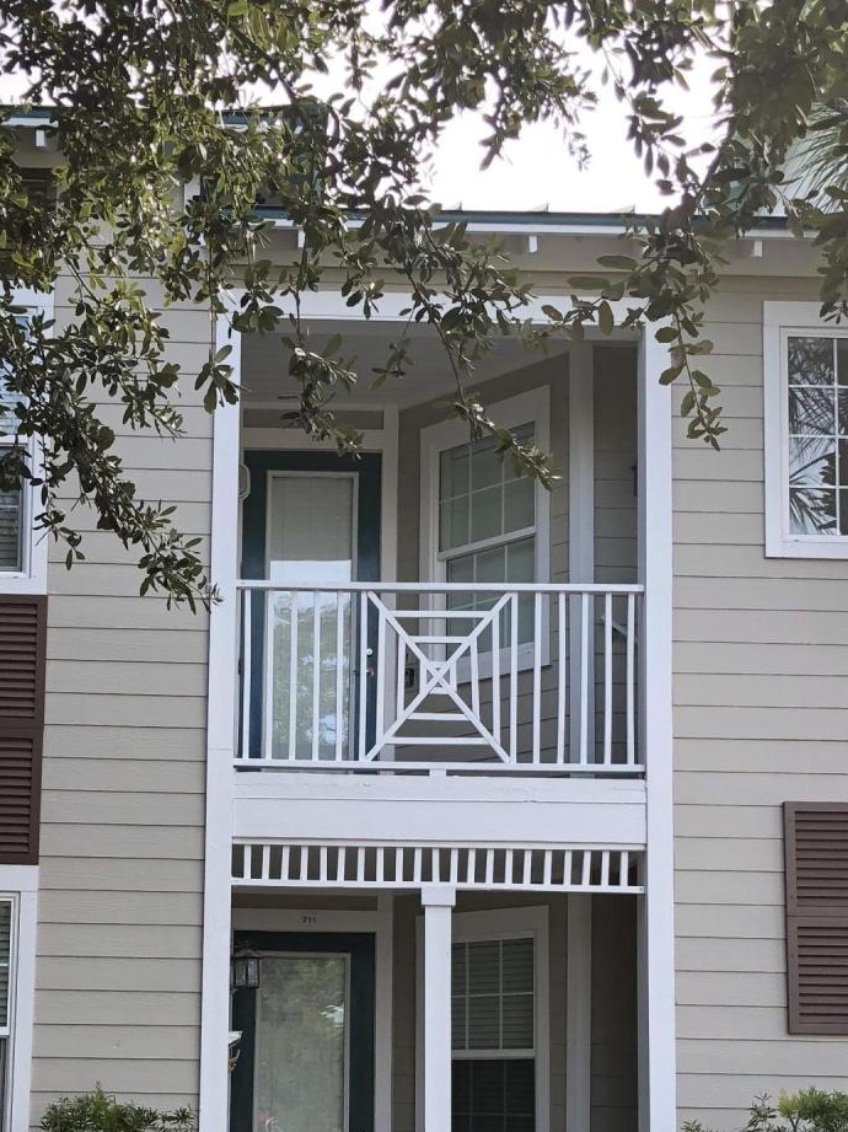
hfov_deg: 23.1
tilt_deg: +7.2
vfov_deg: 30.1
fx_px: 2059
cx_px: 246
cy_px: 871
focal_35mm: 63
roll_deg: -0.8
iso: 20
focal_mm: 3.99
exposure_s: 1/335
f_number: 1.8
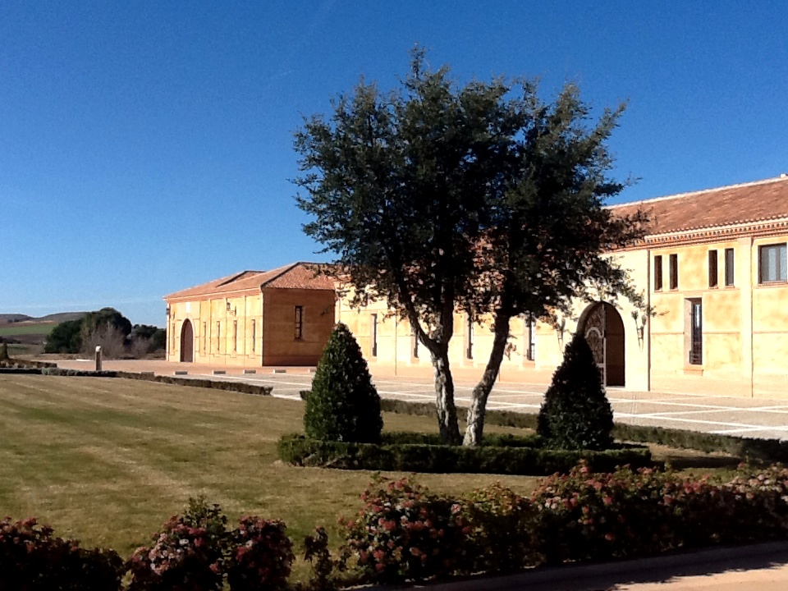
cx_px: 394
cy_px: 296
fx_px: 1002
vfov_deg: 32.9
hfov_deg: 42.9
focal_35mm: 44
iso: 40
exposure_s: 1/1408
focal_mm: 2.03
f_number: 2.4
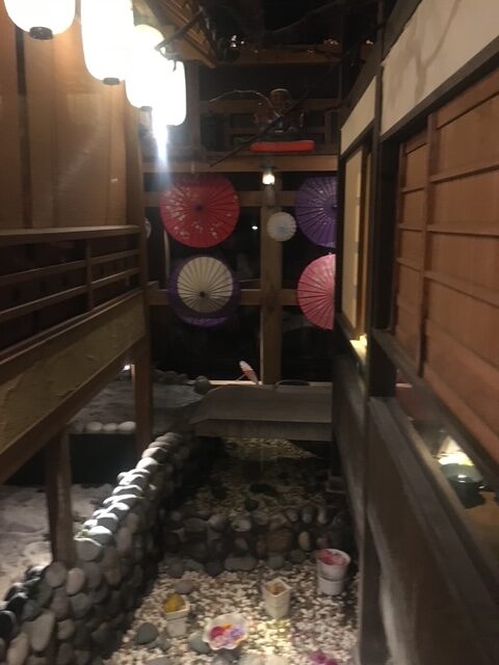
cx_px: 250
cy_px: 332
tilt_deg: -12.2
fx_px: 557
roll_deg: +0.3
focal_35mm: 29
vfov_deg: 61.7
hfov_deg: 48.2
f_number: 2.2
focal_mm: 4.15
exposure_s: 1/15
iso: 320
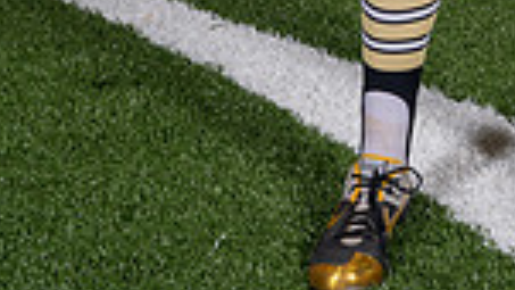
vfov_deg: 8.7
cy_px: -447
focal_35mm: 125
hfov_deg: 16.9
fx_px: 1707
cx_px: 484
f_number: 5.6
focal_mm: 40
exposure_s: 1/200
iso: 200
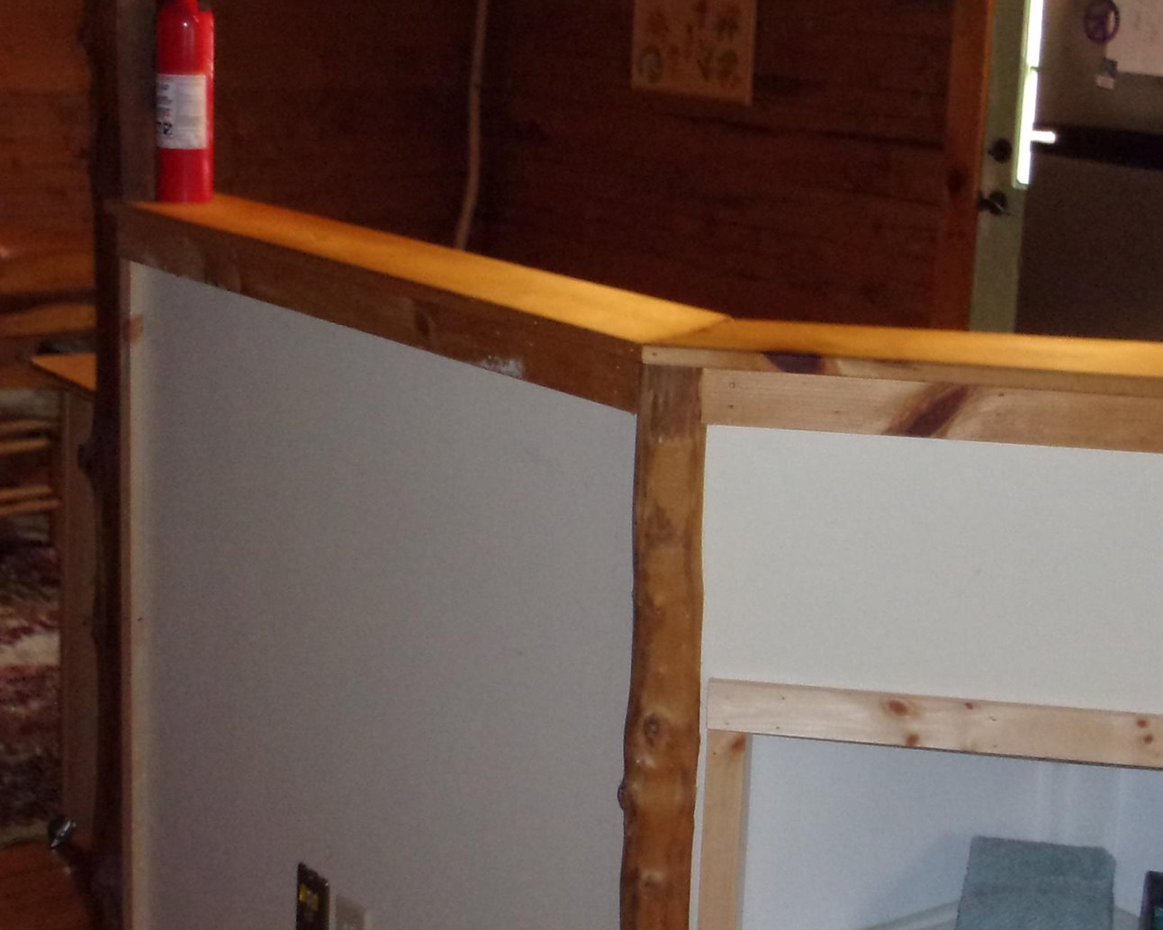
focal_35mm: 65
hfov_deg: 29.1
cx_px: 583
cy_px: 376
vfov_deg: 23.4
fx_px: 2237
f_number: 3.9
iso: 400
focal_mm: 5.1
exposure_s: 1/34
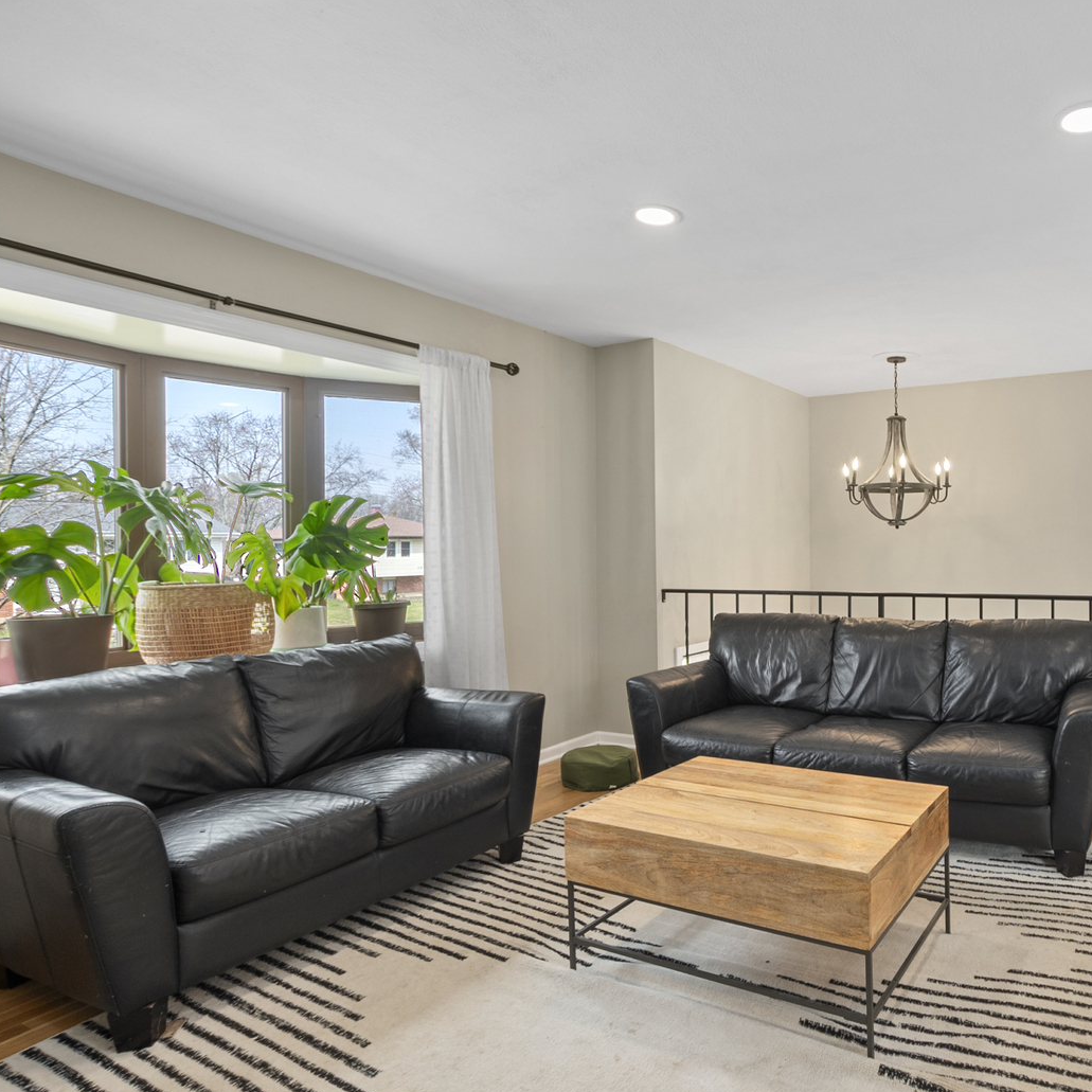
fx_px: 714
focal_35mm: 20
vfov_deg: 74.8
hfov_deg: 69.9
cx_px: 817
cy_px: 542
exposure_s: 1/5
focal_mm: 10
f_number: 8
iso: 250
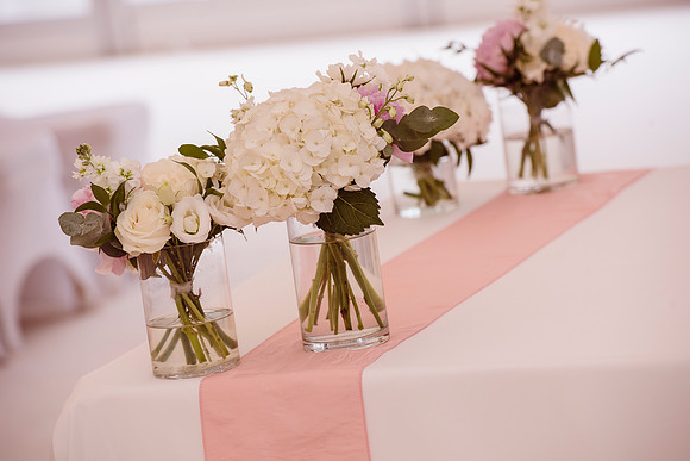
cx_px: 345
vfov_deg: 6.9
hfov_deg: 10.3
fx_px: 3834
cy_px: 230
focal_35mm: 200
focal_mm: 200
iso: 320
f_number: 5.6
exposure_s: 1/250
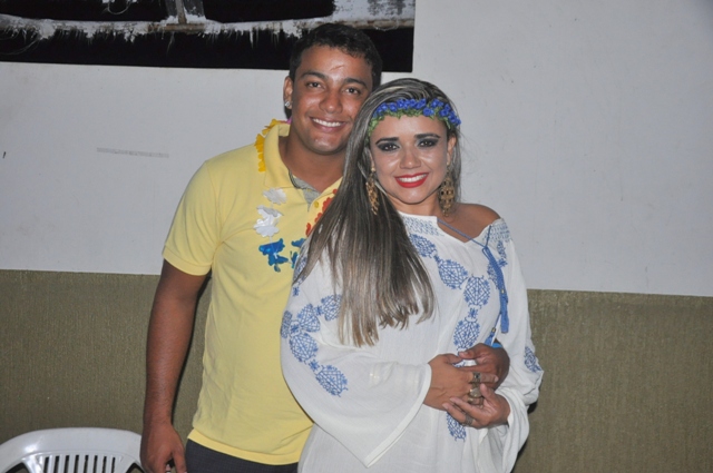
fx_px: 831
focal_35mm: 42
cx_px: 356
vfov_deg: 31.8
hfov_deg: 46.5
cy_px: 236
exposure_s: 1/60
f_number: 4.5
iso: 1250
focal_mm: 28
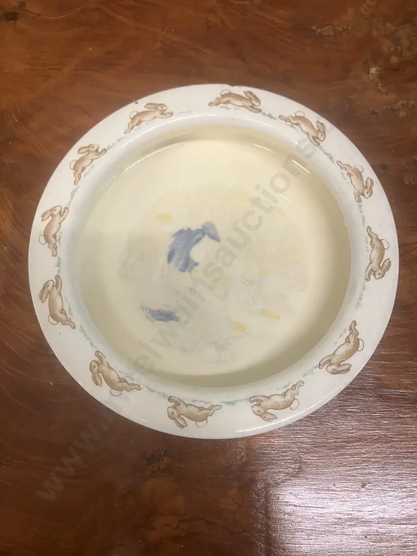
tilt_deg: -74.4
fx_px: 450
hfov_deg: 49.7
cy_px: 278
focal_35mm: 28
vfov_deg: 63.4
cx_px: 208
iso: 125
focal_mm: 3.99
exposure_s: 1/50
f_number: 1.8
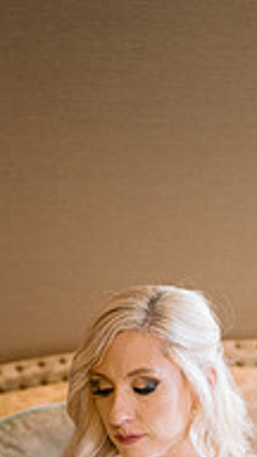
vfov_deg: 16.8
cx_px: 295
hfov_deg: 9.7
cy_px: 521
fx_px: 1490
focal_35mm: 123
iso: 640
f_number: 1.8
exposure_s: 1/100
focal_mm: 50
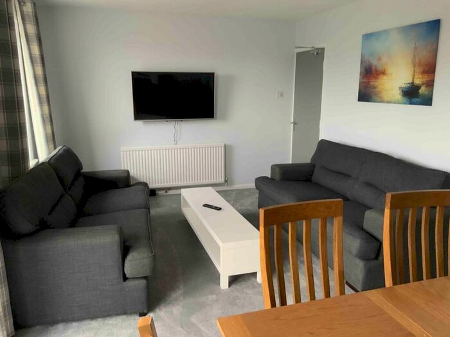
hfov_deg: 61.7
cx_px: 225
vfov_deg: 48.2
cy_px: 168
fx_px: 377
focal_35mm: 29
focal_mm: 3
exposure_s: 1/45
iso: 100
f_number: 1.8
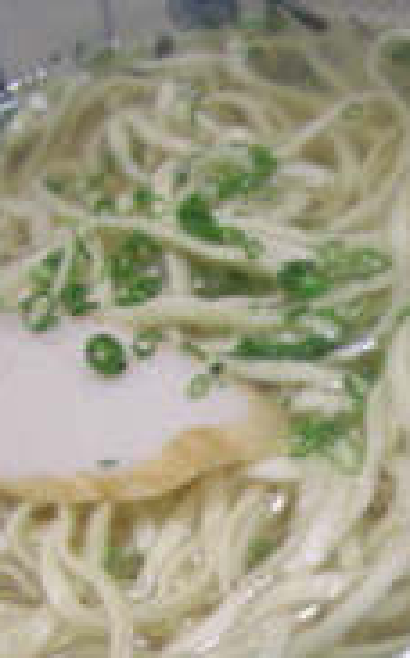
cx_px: 568
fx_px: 1774
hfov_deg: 12.7
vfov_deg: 20.8
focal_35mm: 99
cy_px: 493
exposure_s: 1/10
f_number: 3.4
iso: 400
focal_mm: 6.3
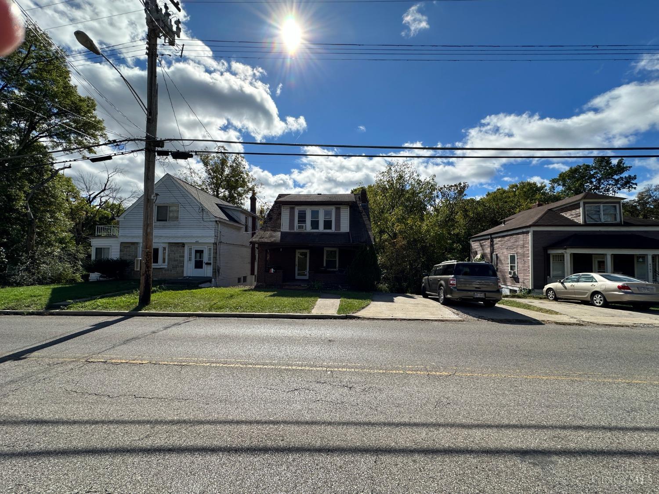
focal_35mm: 14
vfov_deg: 85.7
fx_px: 267
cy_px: 247
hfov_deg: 102.1
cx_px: 330
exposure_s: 1/2681
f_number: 2.2
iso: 50
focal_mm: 2.22
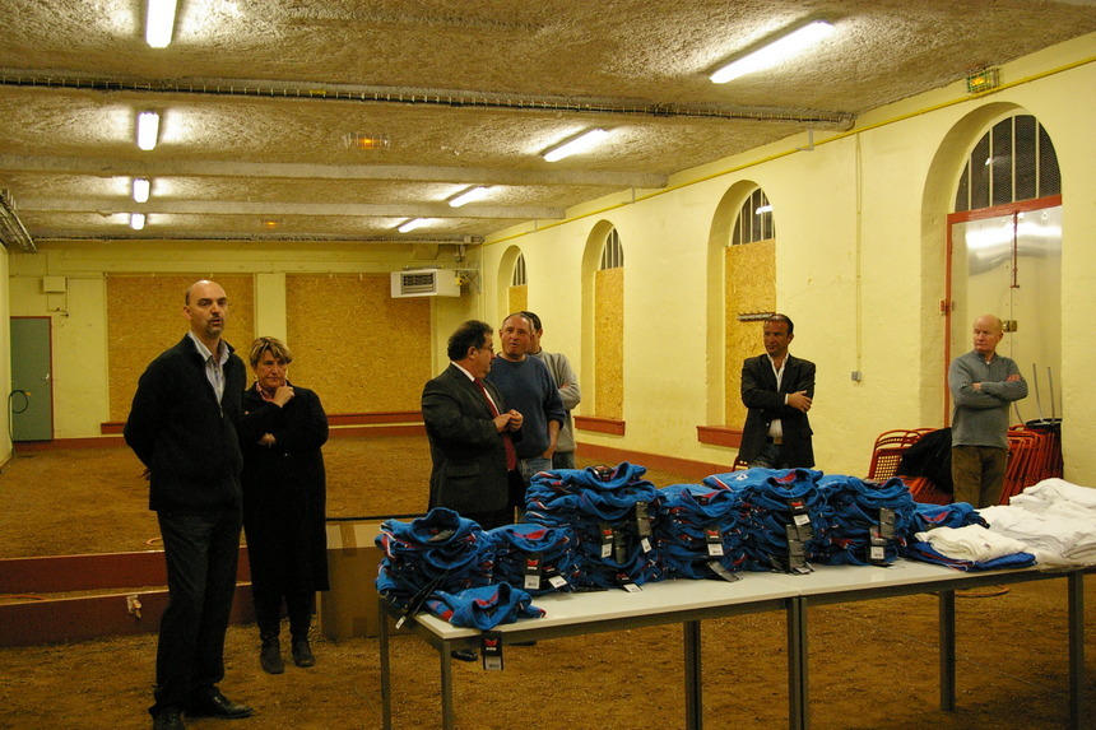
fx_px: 1187
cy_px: 365
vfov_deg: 34.2
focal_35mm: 39
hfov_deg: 49.6
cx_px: 548
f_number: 4.5
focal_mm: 26
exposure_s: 1/60
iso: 1600
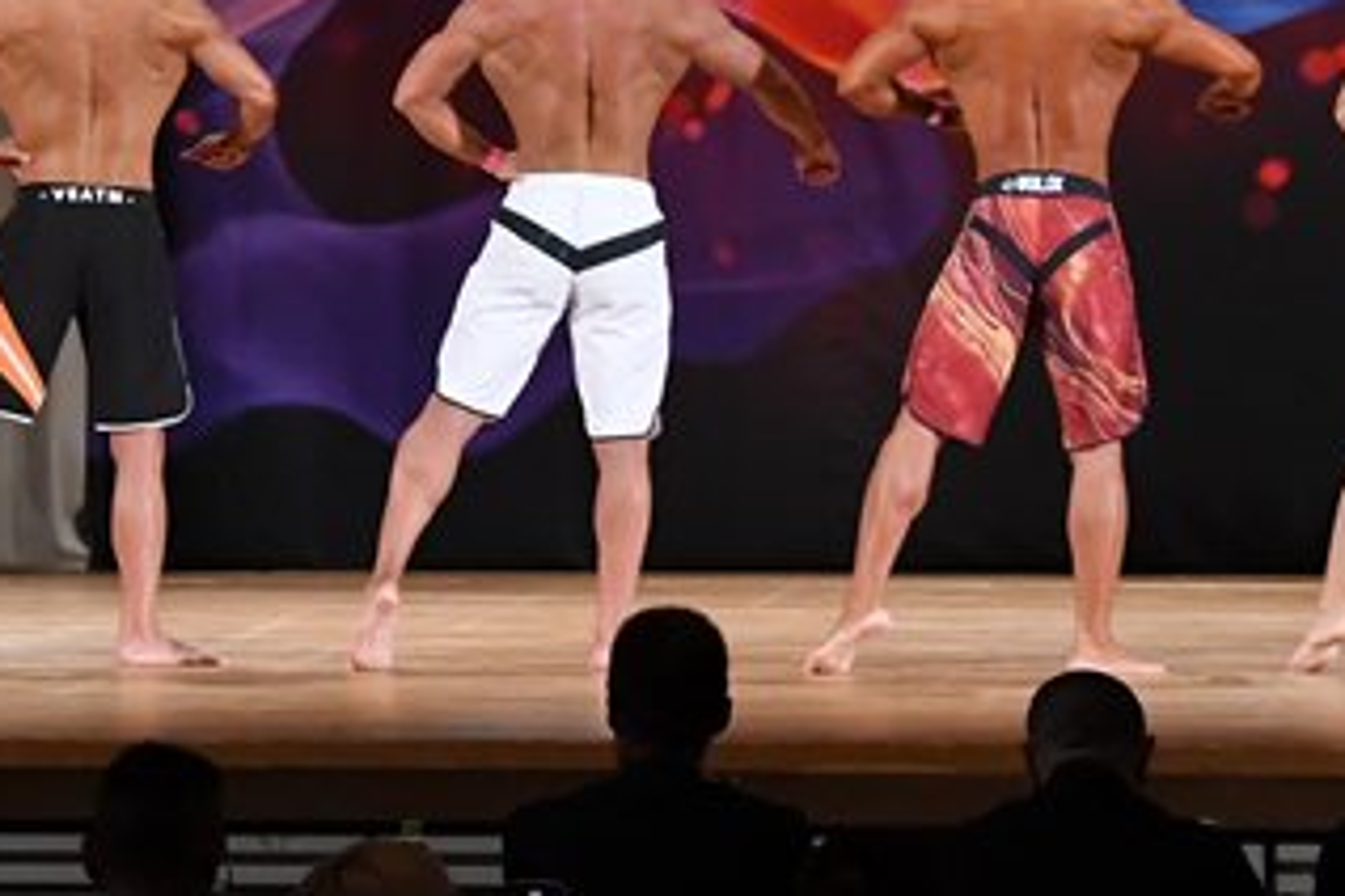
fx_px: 9564
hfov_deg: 8.0
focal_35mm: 256
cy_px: -25
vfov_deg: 5.4
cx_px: 395
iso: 3200
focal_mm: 70
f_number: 5.6
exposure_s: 1/400
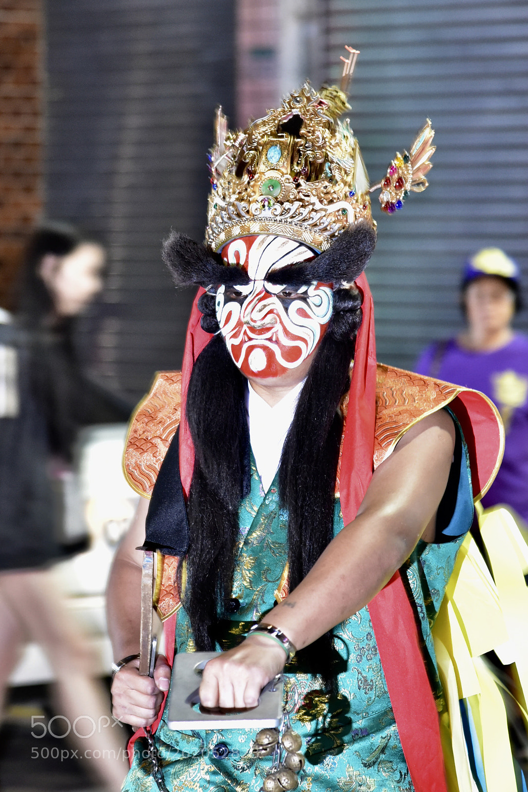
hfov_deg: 11.4
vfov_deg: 17.1
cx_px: 264
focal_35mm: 120
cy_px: 396
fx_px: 2641
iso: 4000
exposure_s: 1/15
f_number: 4
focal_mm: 120
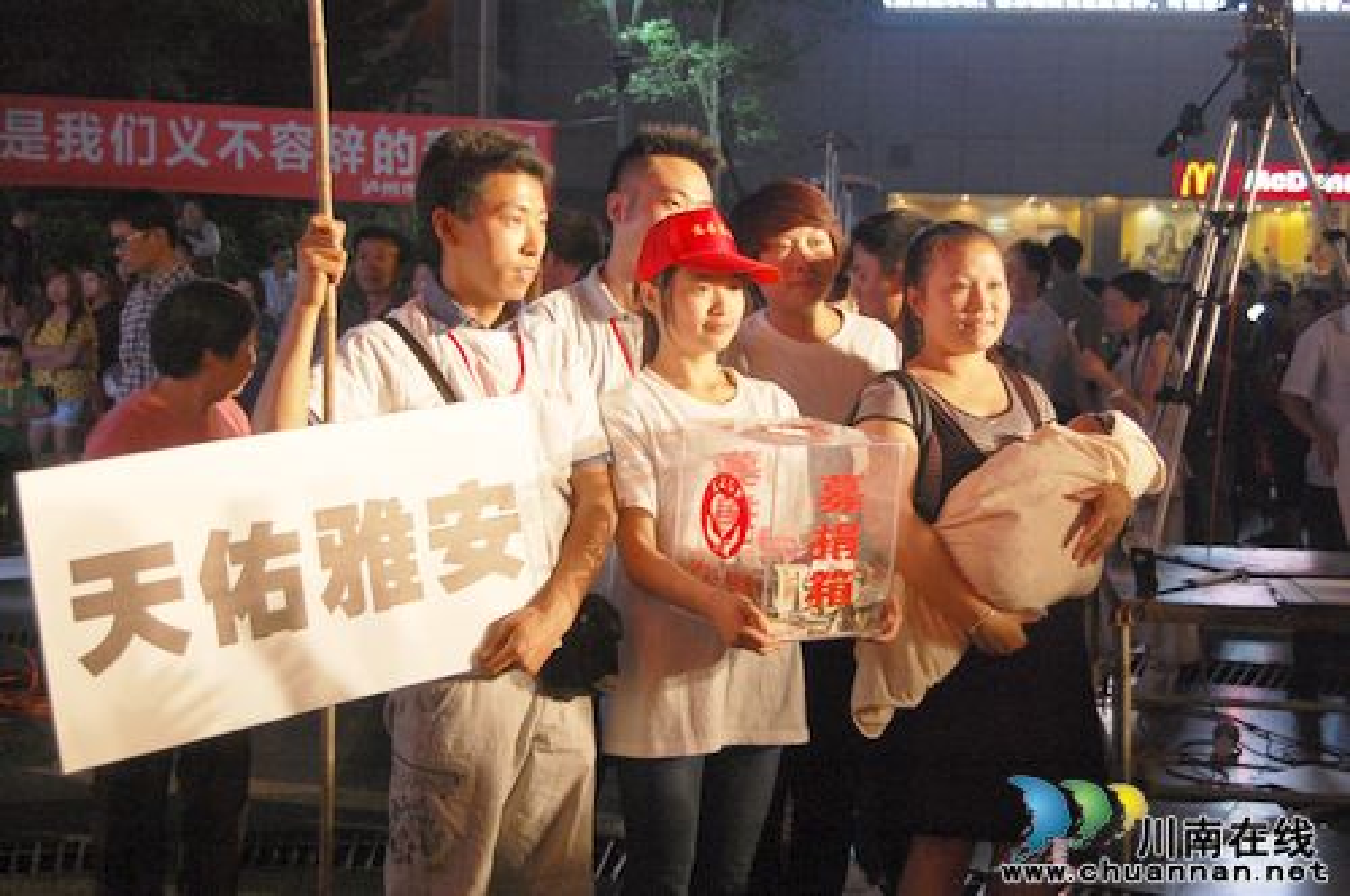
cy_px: 448
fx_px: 1966
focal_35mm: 52
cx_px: 675
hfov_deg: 37.9
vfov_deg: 25.7
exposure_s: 1/50
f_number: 4.8
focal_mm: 35
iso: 800
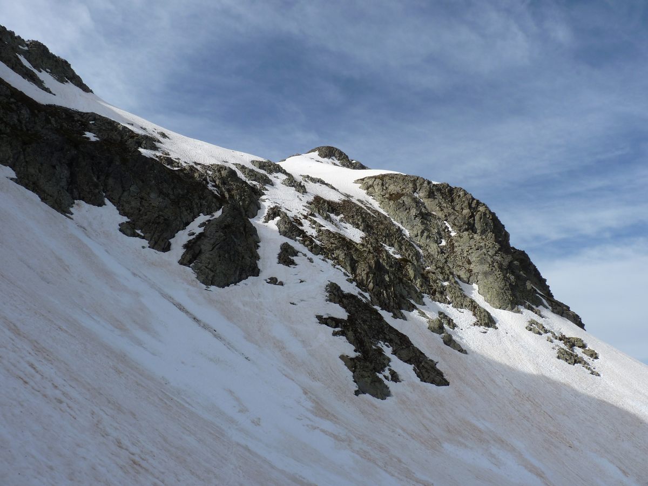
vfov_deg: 51.4
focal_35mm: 27
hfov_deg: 65.3
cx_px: 324
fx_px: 505
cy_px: 243
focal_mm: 4.8
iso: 80
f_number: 5.6
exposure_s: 1/400
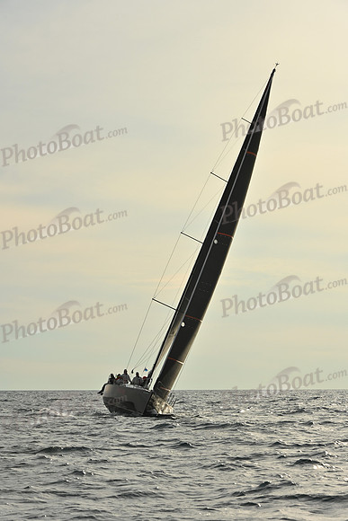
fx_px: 2029
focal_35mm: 140
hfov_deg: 9.8
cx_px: 174
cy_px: 260
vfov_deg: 14.7
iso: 320
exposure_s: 1/1000
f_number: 14
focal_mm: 140
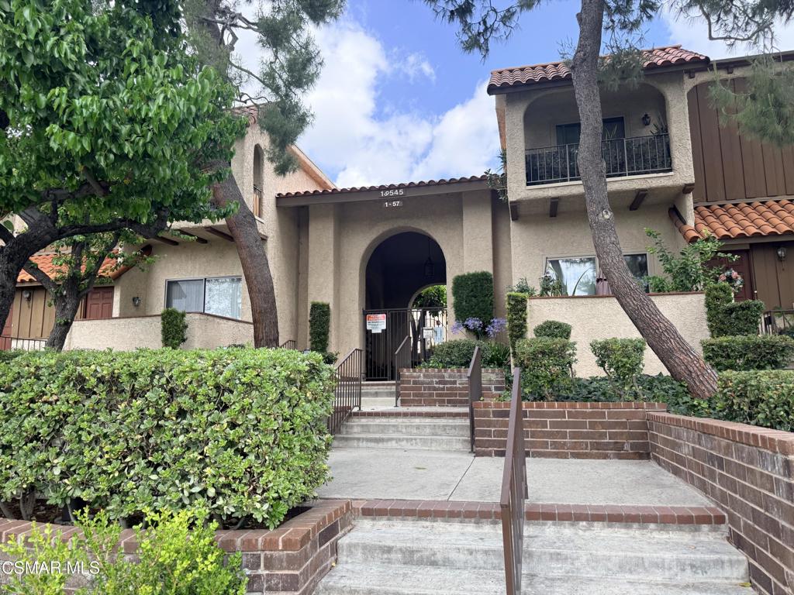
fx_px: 550
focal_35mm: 24
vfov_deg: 56.8
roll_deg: +0.6
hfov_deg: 71.6
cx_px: 397
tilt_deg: +8.2
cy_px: 298
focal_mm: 6.76
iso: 100
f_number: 1.78
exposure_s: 1/1553
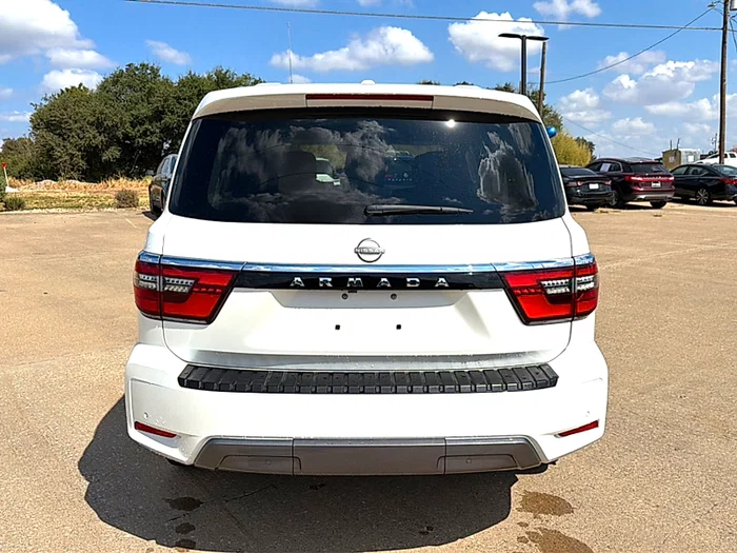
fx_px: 532
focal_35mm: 25
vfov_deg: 54.9
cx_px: 368
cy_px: 276
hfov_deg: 69.4
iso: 80
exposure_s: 1/14286
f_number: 1.78
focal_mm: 6.76
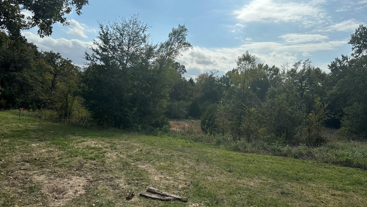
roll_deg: -5.2
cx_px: 185
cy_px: 86
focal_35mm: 27
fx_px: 263
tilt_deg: +4.1
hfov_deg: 69.9
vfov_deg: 42.8
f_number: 1.78
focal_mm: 6.86
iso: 80
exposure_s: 1/18519
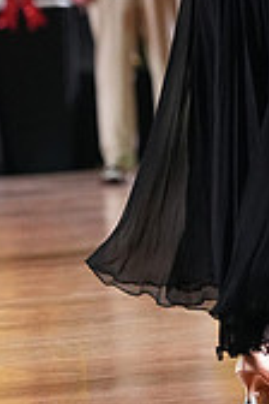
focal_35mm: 689
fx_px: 7722
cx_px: 273
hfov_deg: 2.0
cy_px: -103
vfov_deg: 3.0
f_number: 4.5
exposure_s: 1/400
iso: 6400
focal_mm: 200
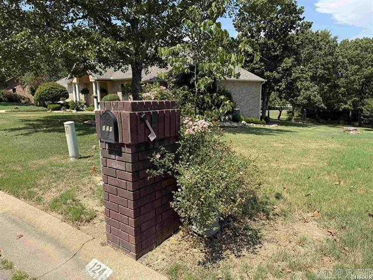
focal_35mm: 24
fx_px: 259
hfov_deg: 71.6
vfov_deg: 56.8
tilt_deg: -11.0
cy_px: 140
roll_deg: +1.8
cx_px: 186
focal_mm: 6.76
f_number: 1.78
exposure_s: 1/2370
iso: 80
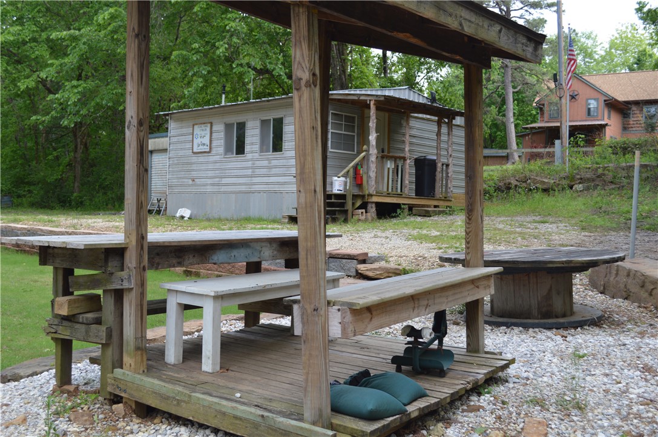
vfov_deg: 31.8
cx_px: 329
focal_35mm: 42
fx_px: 767
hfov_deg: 46.4
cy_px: 218
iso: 160
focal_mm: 28
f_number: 5.6
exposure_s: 1/125
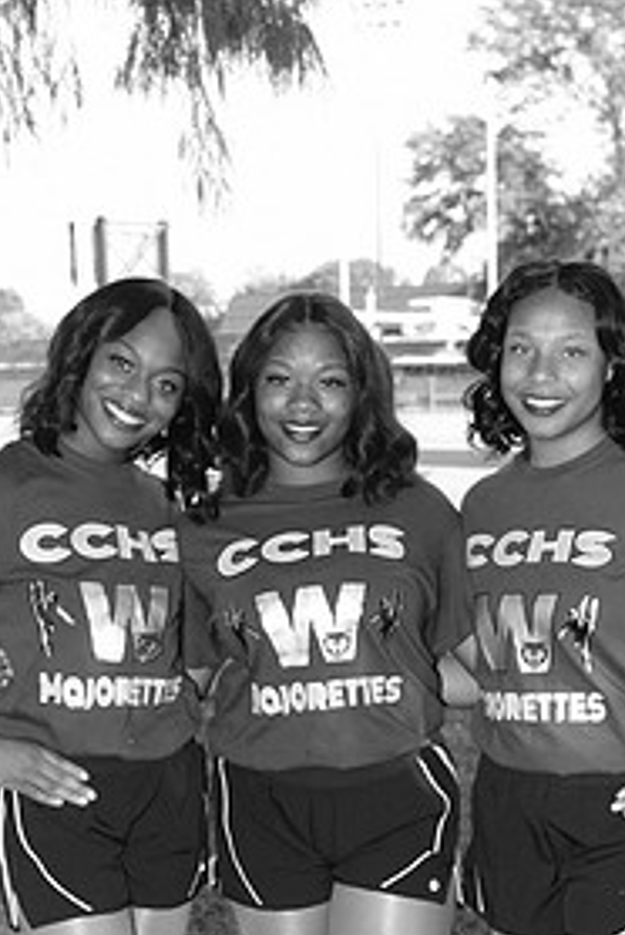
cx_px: 365
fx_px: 1896
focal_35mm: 73
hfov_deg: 18.7
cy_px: 750
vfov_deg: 27.1
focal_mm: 23
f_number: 3.6
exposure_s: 1/250
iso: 200
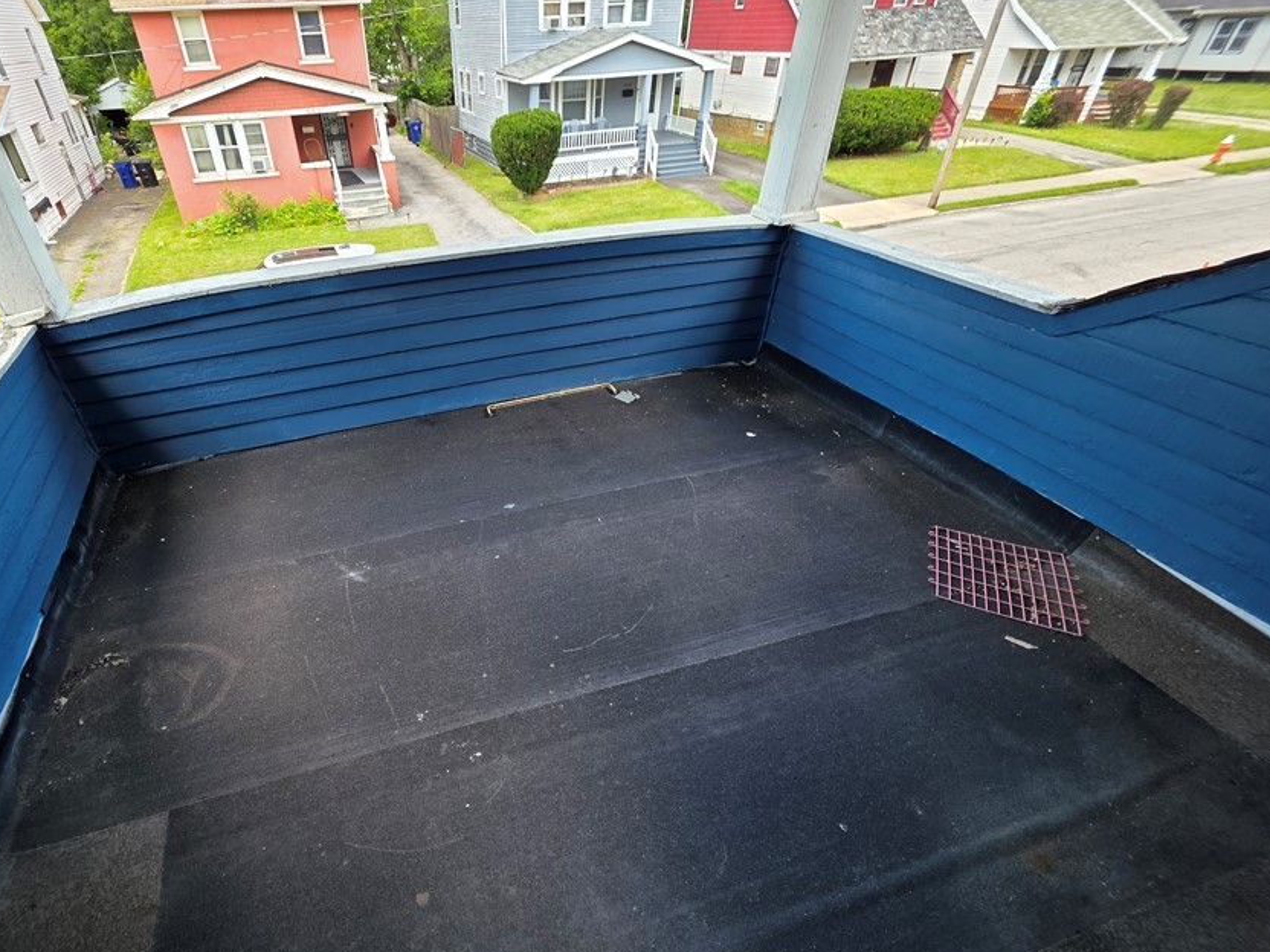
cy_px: 534
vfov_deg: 77.8
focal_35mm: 16
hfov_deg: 93.1
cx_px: 499
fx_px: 587
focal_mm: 2.2
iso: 40
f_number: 1.9
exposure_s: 1/120
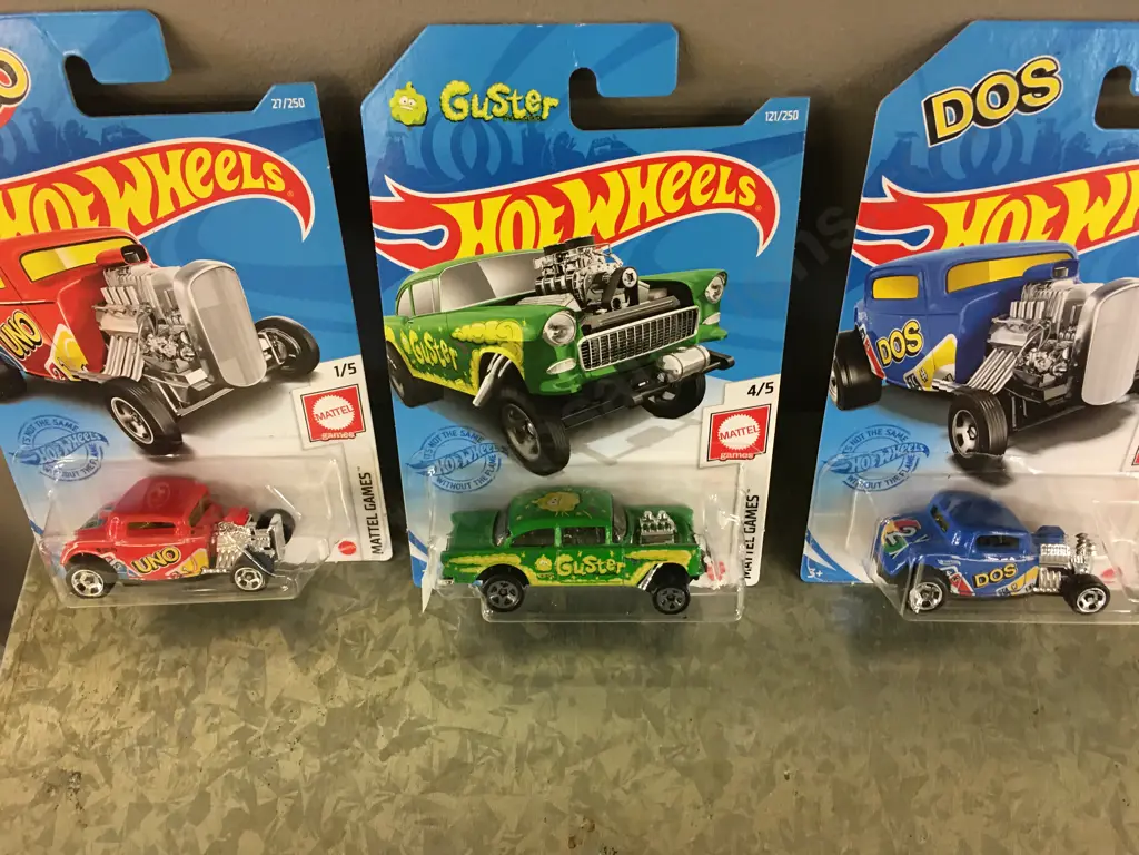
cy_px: 428
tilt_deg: -61.3
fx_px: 954
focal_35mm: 29
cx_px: 570
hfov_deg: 61.7
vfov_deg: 48.2
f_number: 2.2
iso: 80
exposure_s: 1/17
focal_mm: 4.15
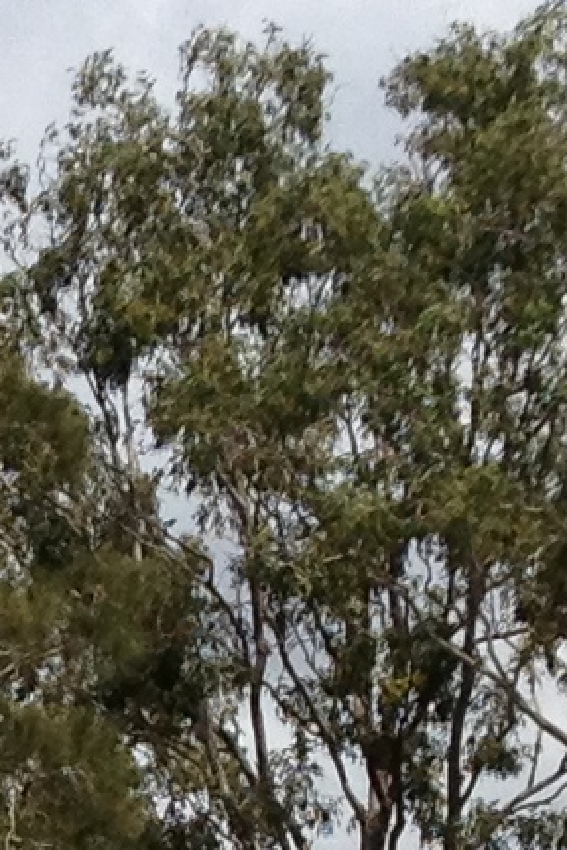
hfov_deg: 4.9
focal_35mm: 275
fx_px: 6496
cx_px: -766
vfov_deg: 7.2
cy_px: 1635
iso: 50
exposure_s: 1/2304
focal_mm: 4.28
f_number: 2.4
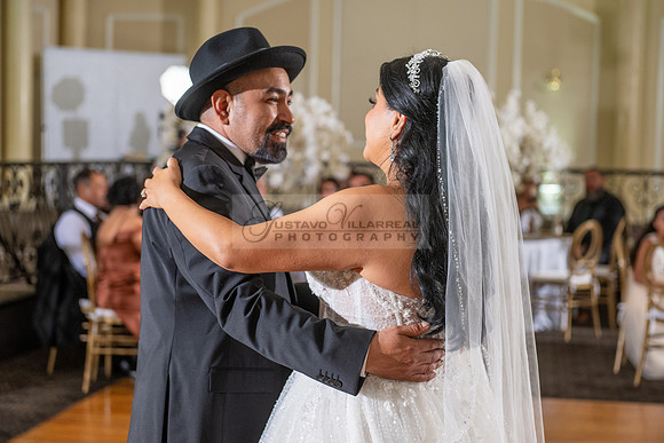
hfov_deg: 28.8
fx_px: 1291
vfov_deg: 19.5
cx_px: 332
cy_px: 222
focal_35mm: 70
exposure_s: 1/160
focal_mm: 70
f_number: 4
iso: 800
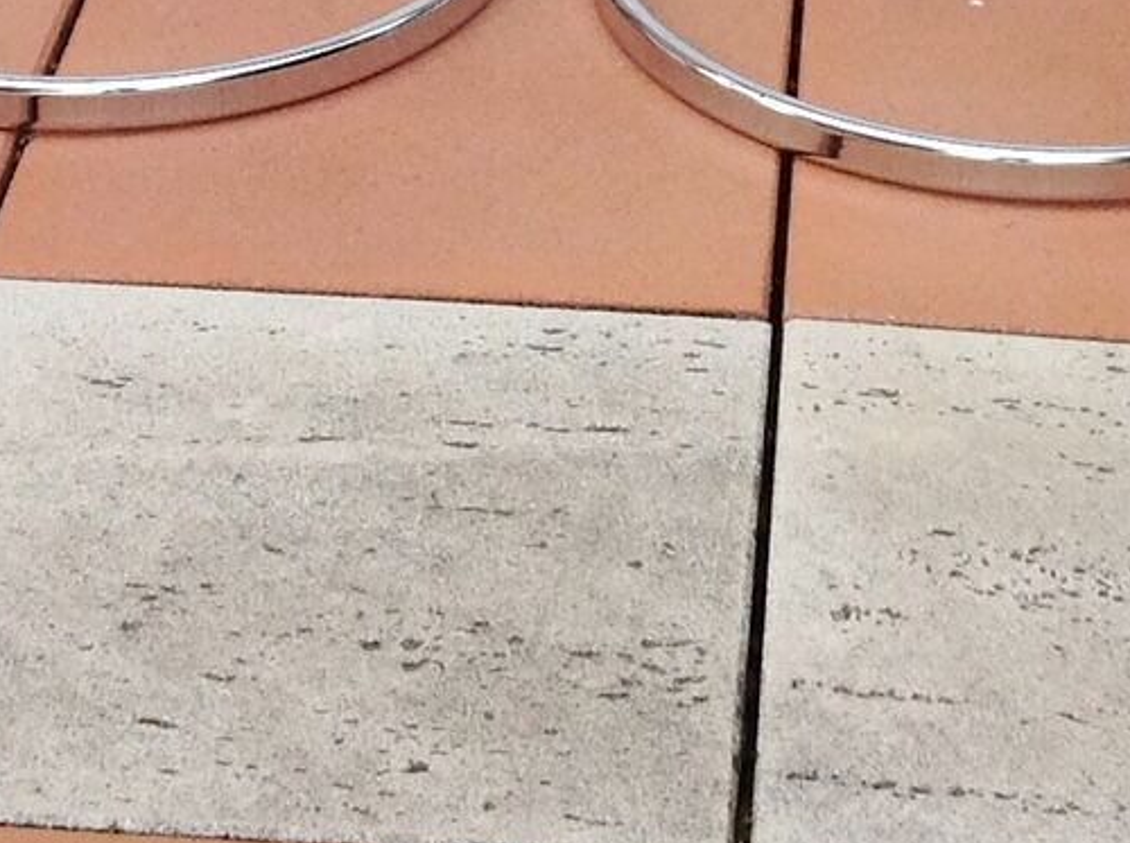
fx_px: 4561
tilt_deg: -20.8
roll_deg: +0.2
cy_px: -599
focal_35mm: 140
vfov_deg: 10.1
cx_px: 612
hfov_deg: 14.1
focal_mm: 4.28
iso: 50
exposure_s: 1/208
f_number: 2.4
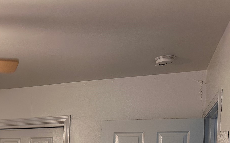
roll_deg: -2.0
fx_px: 357
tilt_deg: -2.2
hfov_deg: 31.6
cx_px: -23
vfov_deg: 20.8
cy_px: 184
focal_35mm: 57
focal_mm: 6.86
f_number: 1.78
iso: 160
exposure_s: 1/60
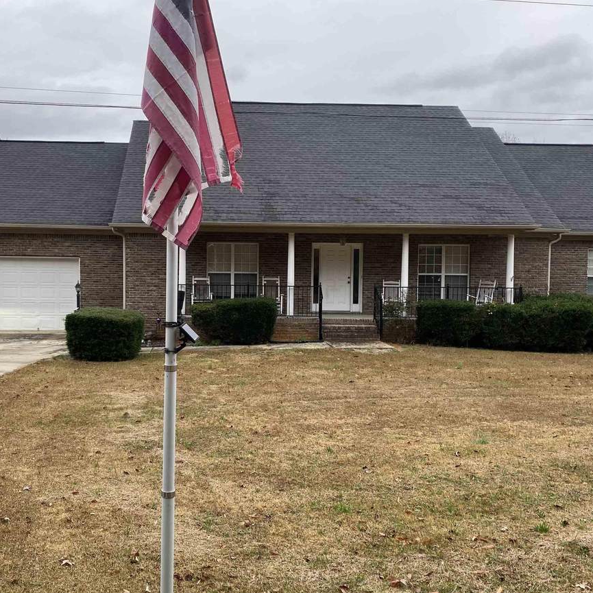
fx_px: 659
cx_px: 251
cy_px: 307
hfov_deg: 48.3
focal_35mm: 34
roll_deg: +0.0
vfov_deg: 48.4
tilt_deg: +0.1
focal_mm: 4.25
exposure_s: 1/122
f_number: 1.8
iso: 40
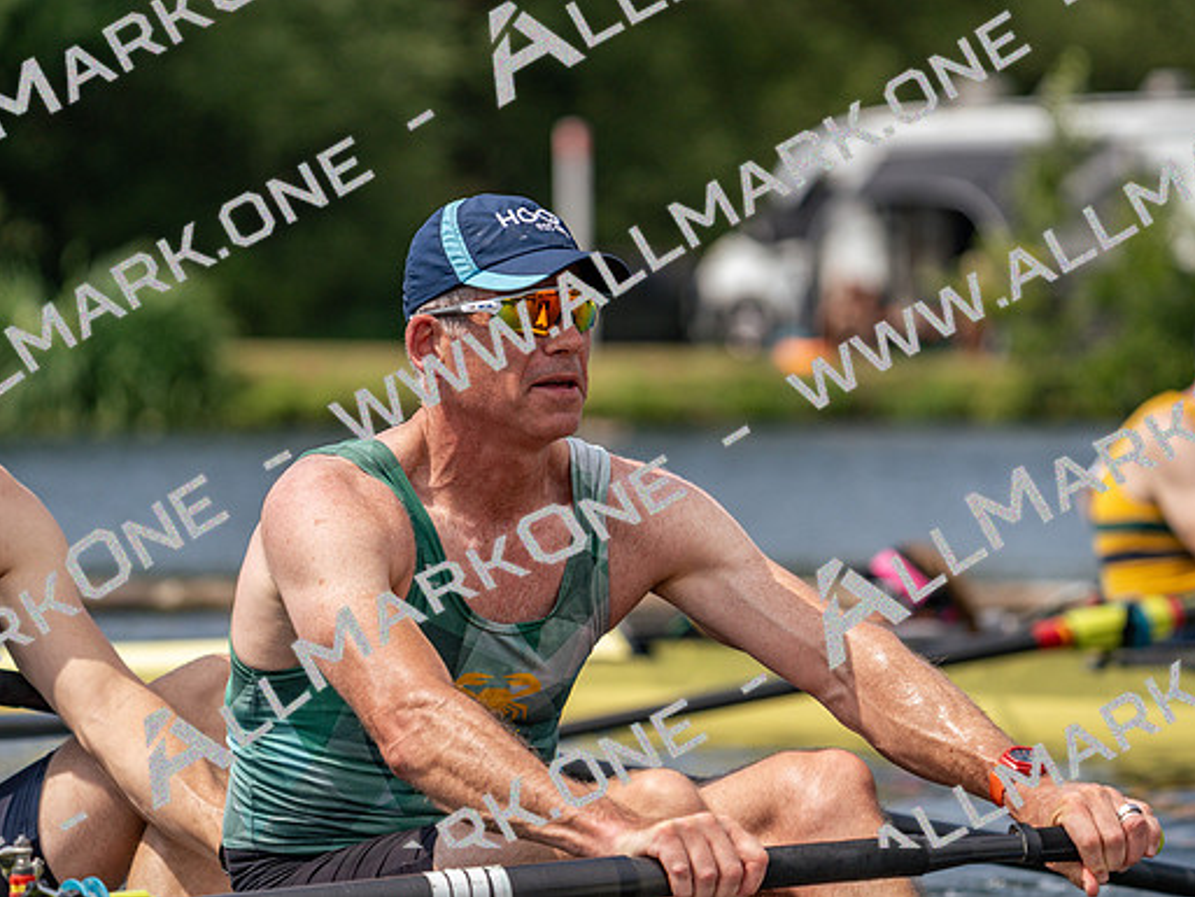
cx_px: 617
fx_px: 9910
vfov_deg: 5.2
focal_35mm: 287
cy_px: 448
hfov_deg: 6.9
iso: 250
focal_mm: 264
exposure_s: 1/1600
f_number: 5.6
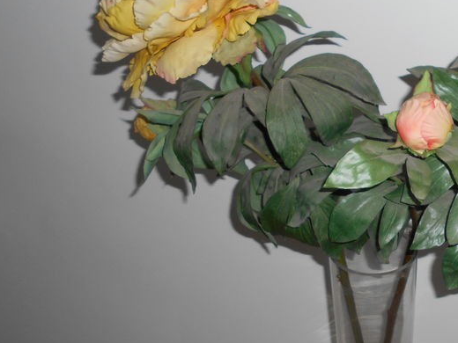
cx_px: 430
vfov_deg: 29.0
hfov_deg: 35.5
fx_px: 662
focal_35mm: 50
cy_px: 213
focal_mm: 4.6
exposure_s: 1/25
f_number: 3.2
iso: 80
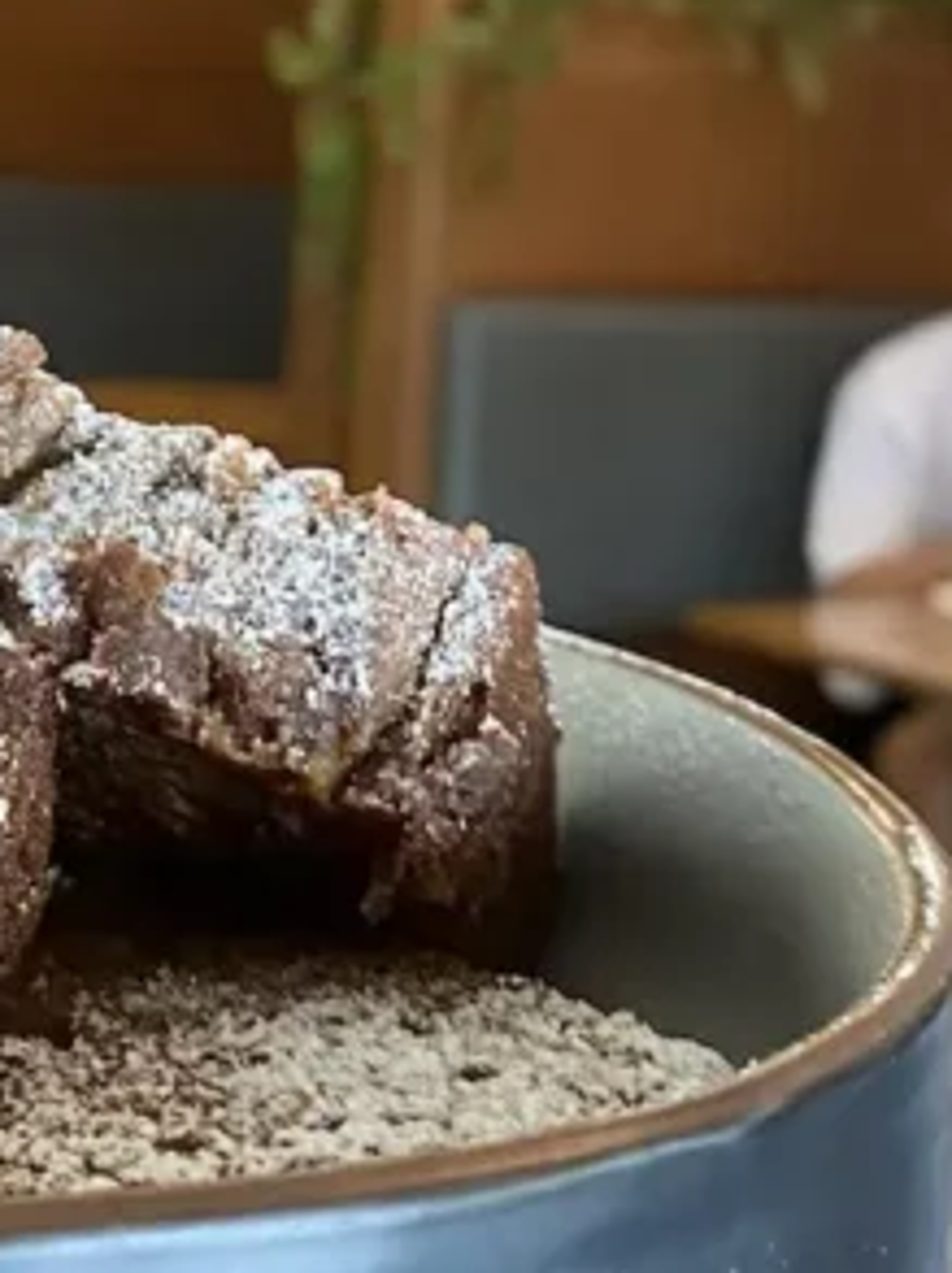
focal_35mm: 91
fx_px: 3344
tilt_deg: -0.6
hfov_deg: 15.9
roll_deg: -2.4
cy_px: 130
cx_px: 17
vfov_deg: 21.1
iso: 125
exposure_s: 1/64
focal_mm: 4.25
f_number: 1.8
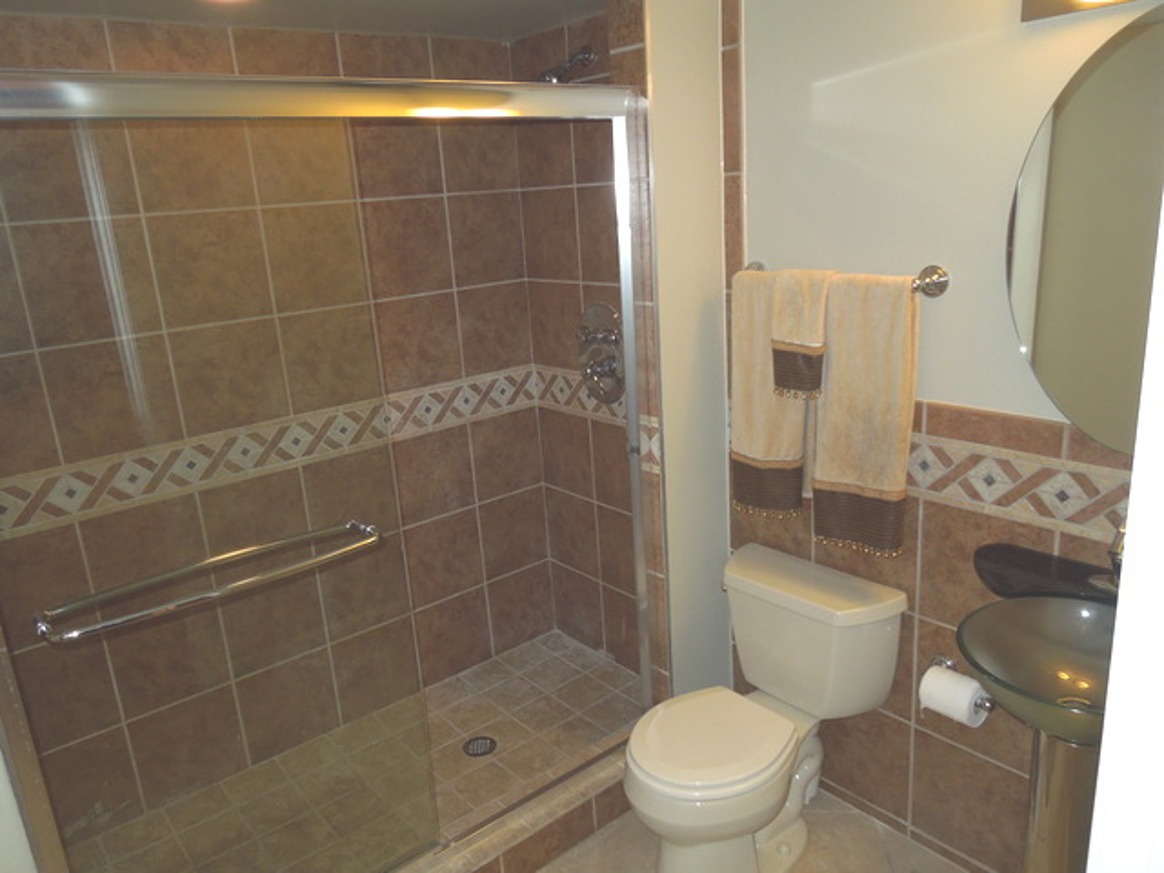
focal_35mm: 25
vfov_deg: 54.9
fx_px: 841
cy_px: 436
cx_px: 582
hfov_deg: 69.4
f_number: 3.3
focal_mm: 4.5
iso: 200
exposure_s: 1/30
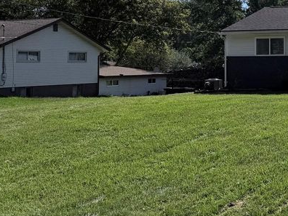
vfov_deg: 23.2
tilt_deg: +3.0
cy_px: 35
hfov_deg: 27.2
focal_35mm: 62
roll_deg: +1.3
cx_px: 353
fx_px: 516
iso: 80
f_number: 1.78
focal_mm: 6.76
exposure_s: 1/10309
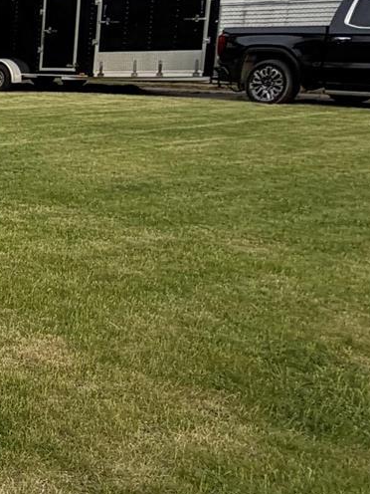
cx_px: -460
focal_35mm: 65
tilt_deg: -9.4
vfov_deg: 29.8
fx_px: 926
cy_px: 213
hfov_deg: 15.5
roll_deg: +0.6
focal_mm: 2.22
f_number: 2.2
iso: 40
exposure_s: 1/221
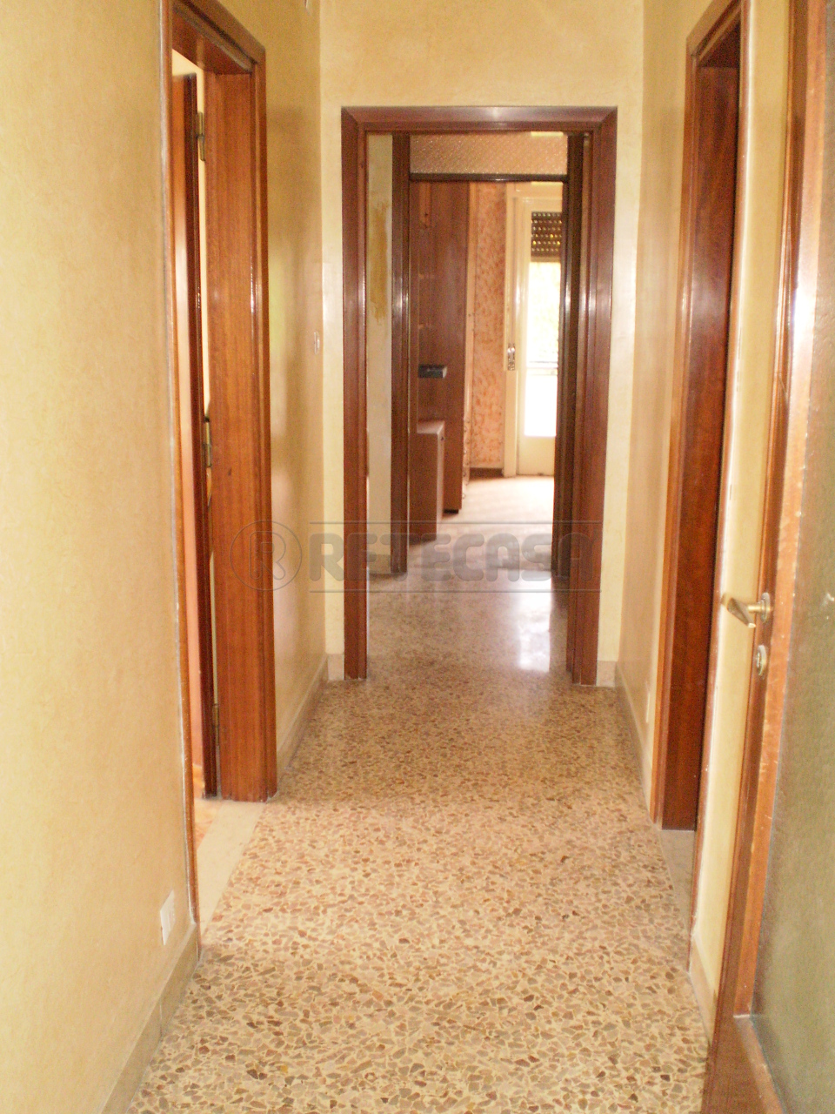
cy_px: 557
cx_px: 418
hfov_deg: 39.7
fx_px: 1158
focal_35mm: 36
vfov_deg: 51.4
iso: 400
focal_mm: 6.3
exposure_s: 1/30
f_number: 3.1
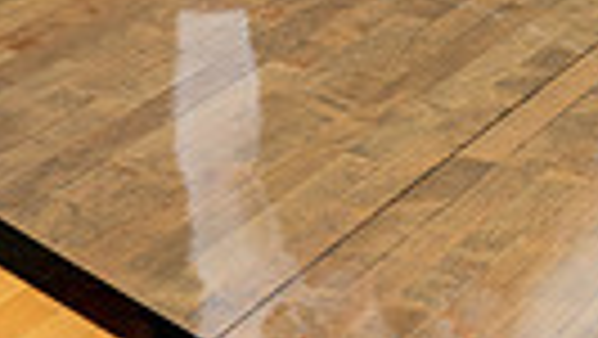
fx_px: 3157
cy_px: -671
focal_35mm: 199
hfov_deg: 10.8
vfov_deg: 5.7
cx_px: 405
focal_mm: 56
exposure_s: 1/250
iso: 400
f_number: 6.3
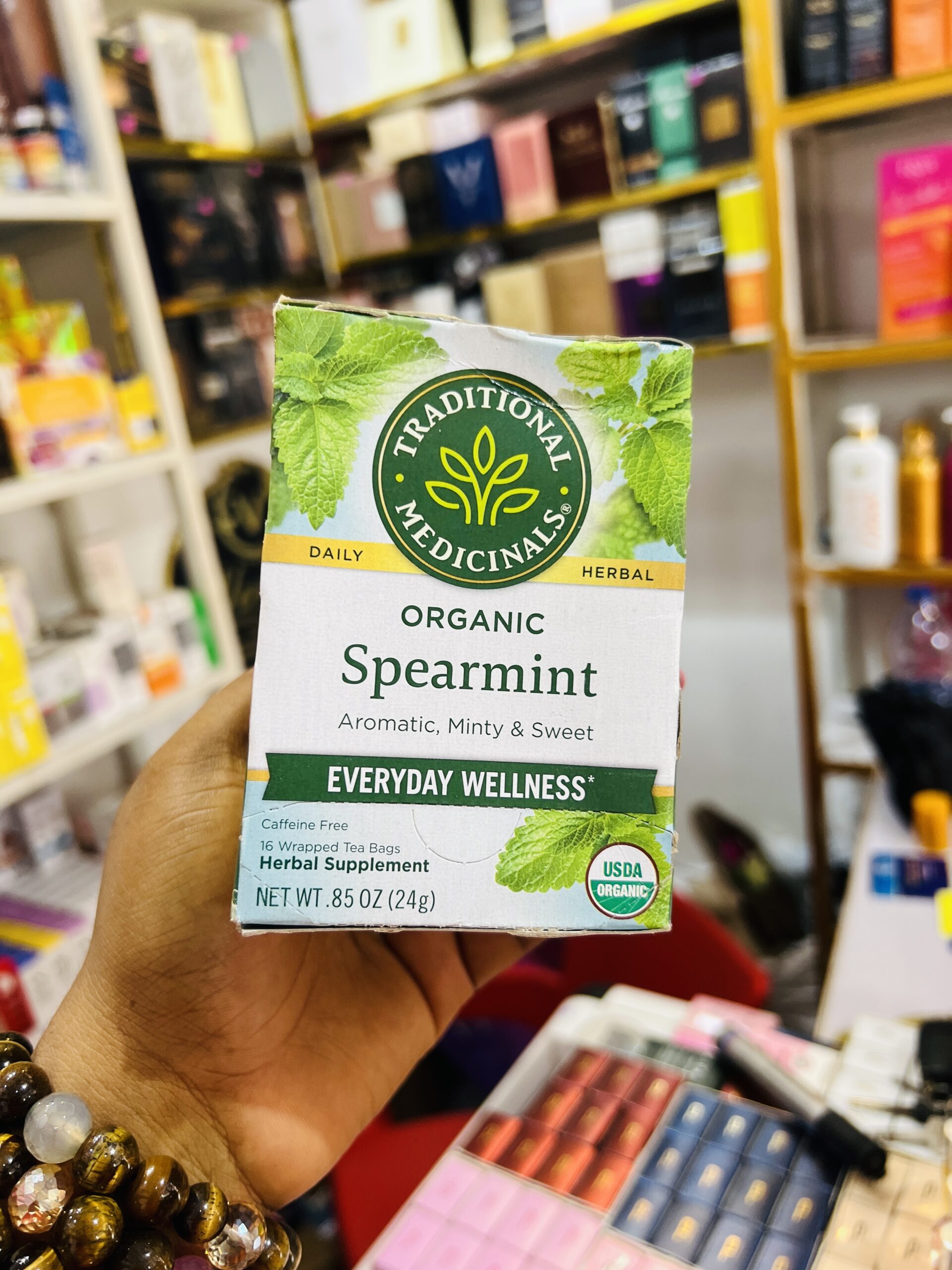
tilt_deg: -15.7
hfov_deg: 53.1
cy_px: 635
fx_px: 953
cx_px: 476
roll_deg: +10.5
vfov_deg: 67.3
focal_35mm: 26
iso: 100
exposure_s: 1/100
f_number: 1.5
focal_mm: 5.7
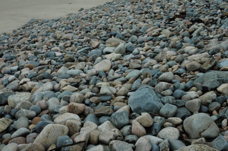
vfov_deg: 28.9
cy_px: 76
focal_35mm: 46
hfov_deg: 42.4
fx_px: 294
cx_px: 114
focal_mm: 31
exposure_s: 1/640
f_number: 14
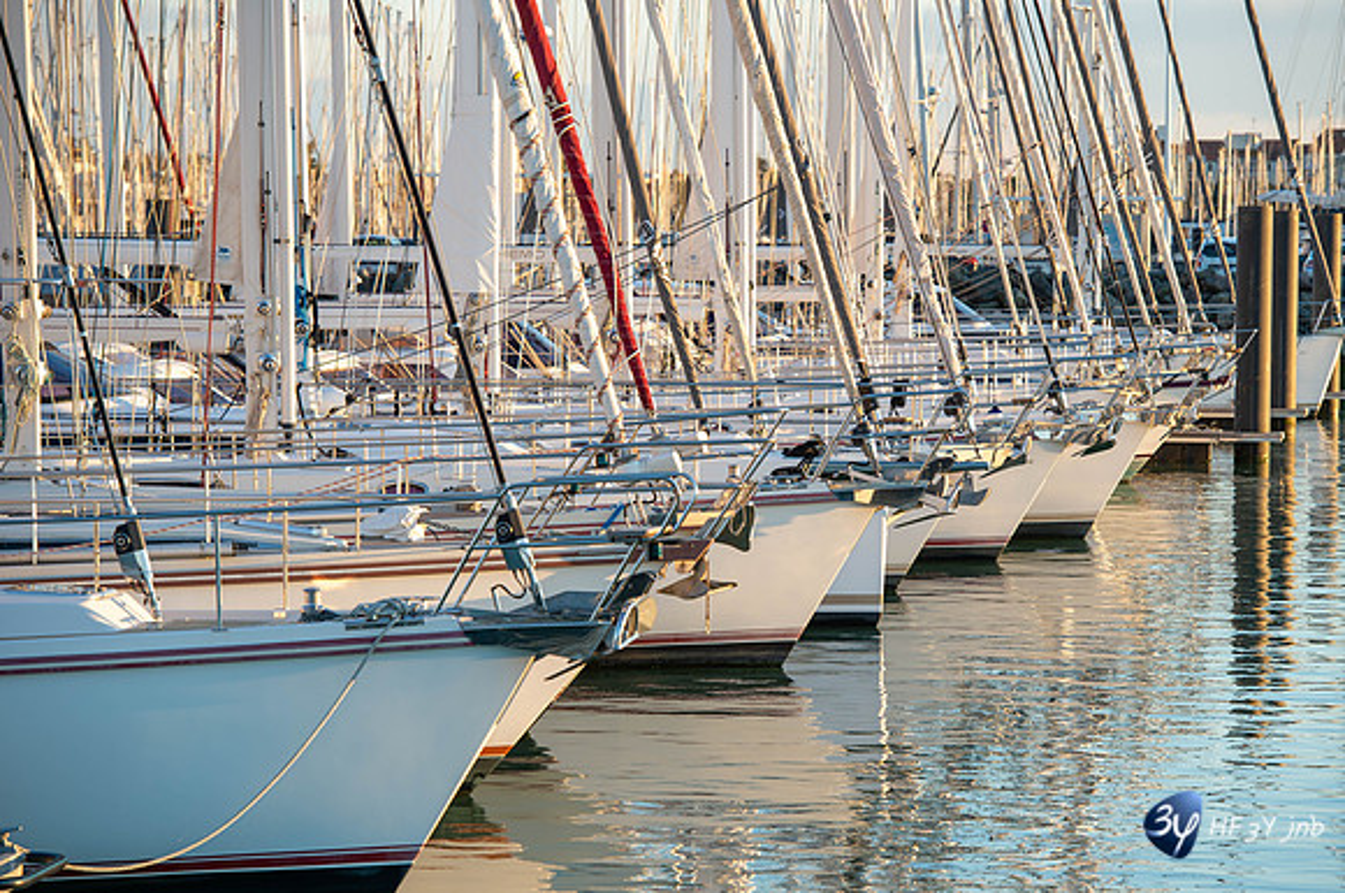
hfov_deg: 12.5
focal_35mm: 164
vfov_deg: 8.3
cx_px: 735
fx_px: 6120
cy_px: 489
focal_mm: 150
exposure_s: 1/160
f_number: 5
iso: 100
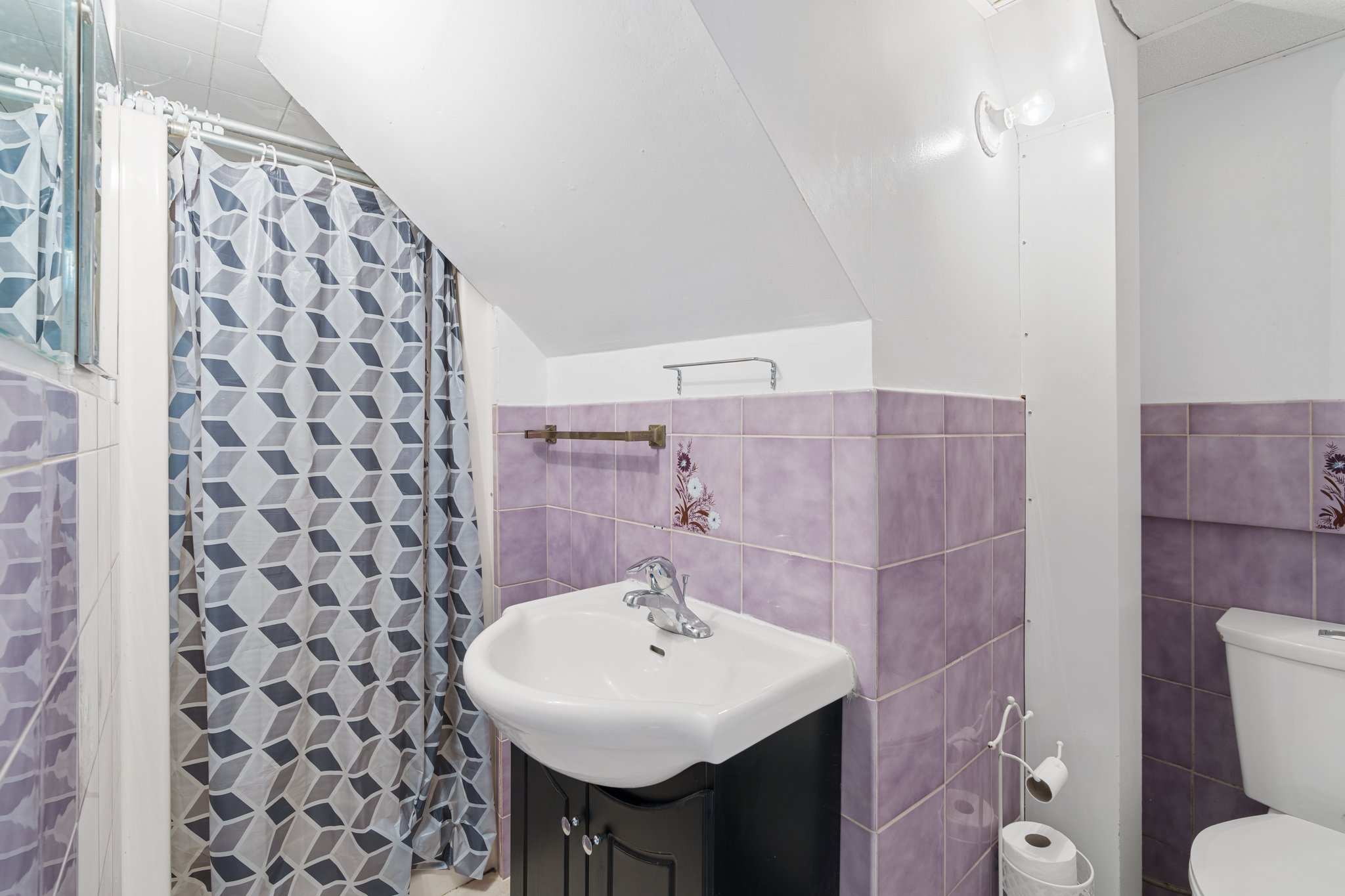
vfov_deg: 73.7
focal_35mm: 16
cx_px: 672
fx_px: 598
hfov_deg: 96.7
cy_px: 448
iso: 100
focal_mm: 16
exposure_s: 2
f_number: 8
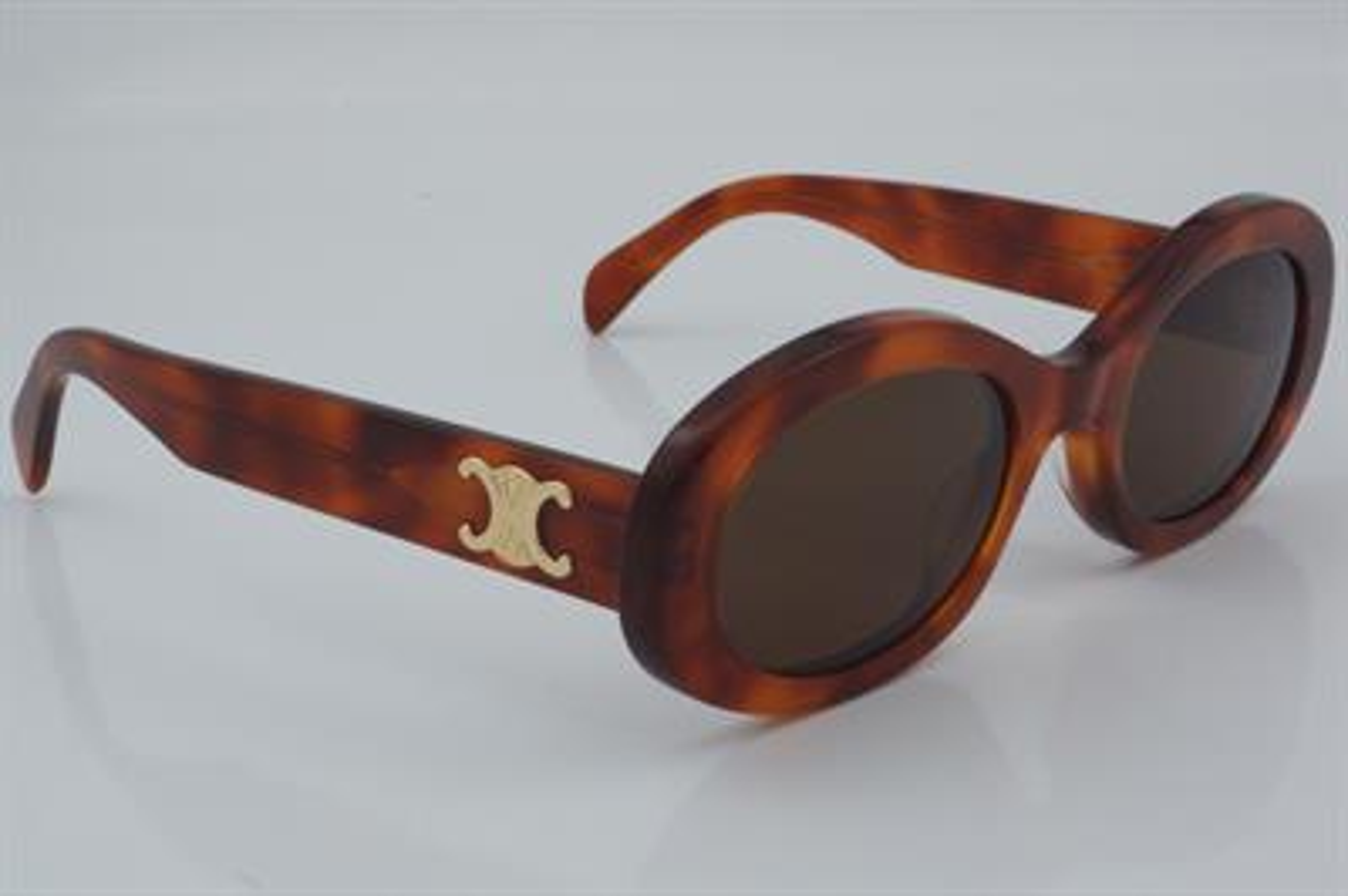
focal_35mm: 75
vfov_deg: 18.2
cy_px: 448
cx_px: 674
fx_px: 2806
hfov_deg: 27.0
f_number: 32
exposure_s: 1/4
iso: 100
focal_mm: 50
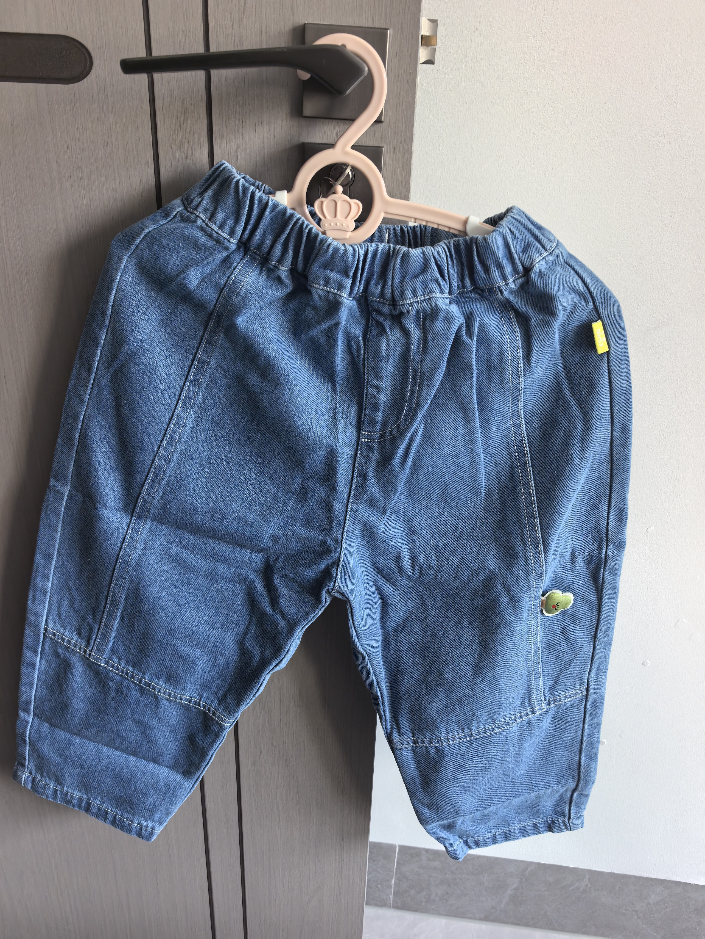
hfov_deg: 51.4
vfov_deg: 65.3
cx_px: 352
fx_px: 733
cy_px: 470
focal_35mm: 27
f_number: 2
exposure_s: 1/50
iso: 160
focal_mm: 6.98
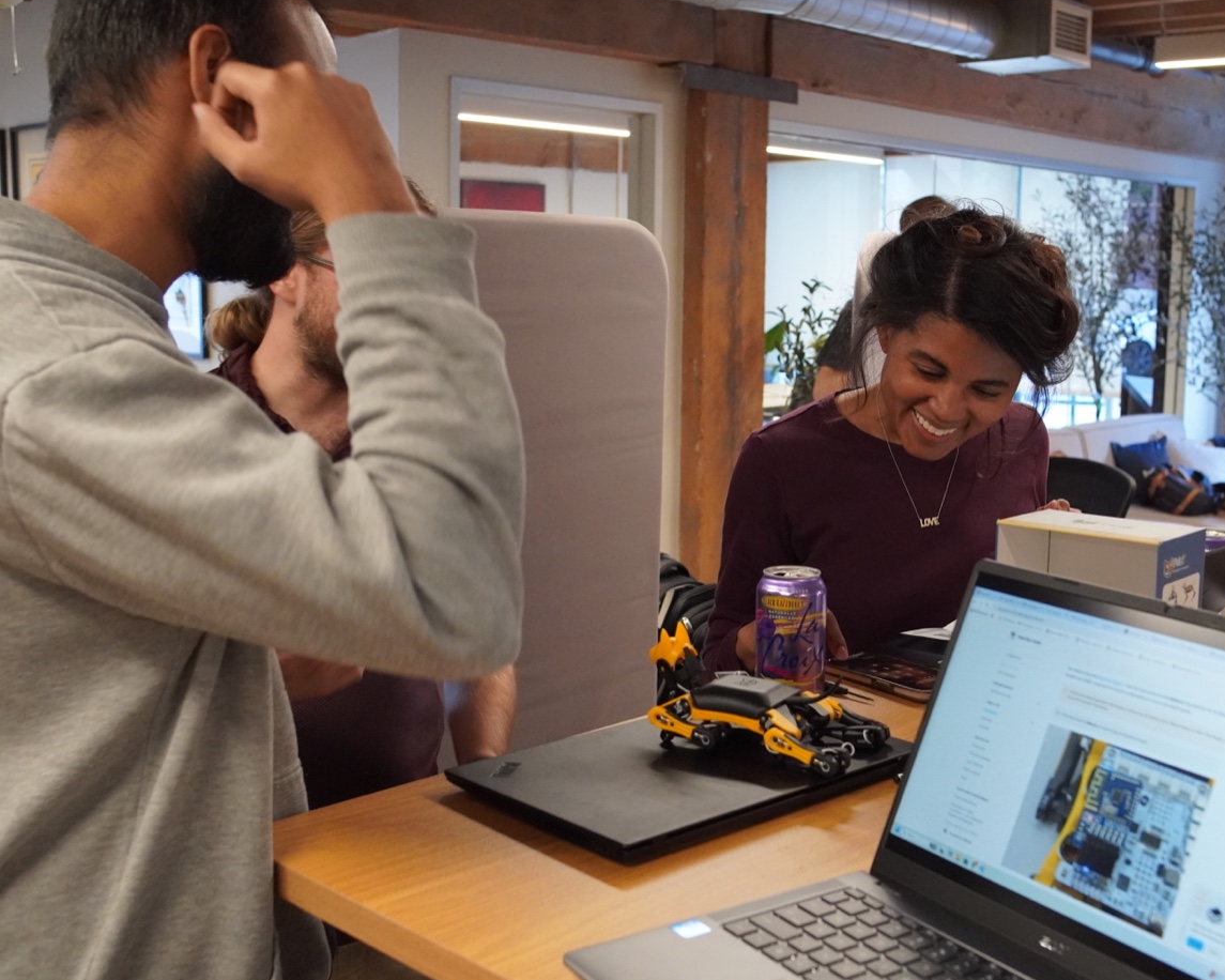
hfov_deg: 46.1
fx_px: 1435
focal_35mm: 40
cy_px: 485
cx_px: 715
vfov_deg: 37.7
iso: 3200
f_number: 4
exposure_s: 1/160
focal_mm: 23
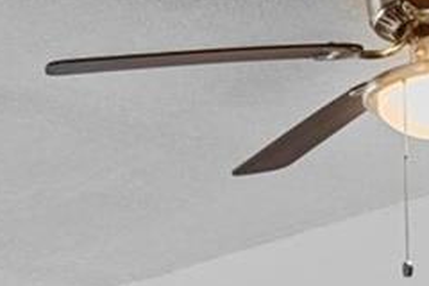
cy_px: 617
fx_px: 1430
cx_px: -11
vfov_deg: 10.3
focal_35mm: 120
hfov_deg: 16.7
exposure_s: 1
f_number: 9
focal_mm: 18
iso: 200
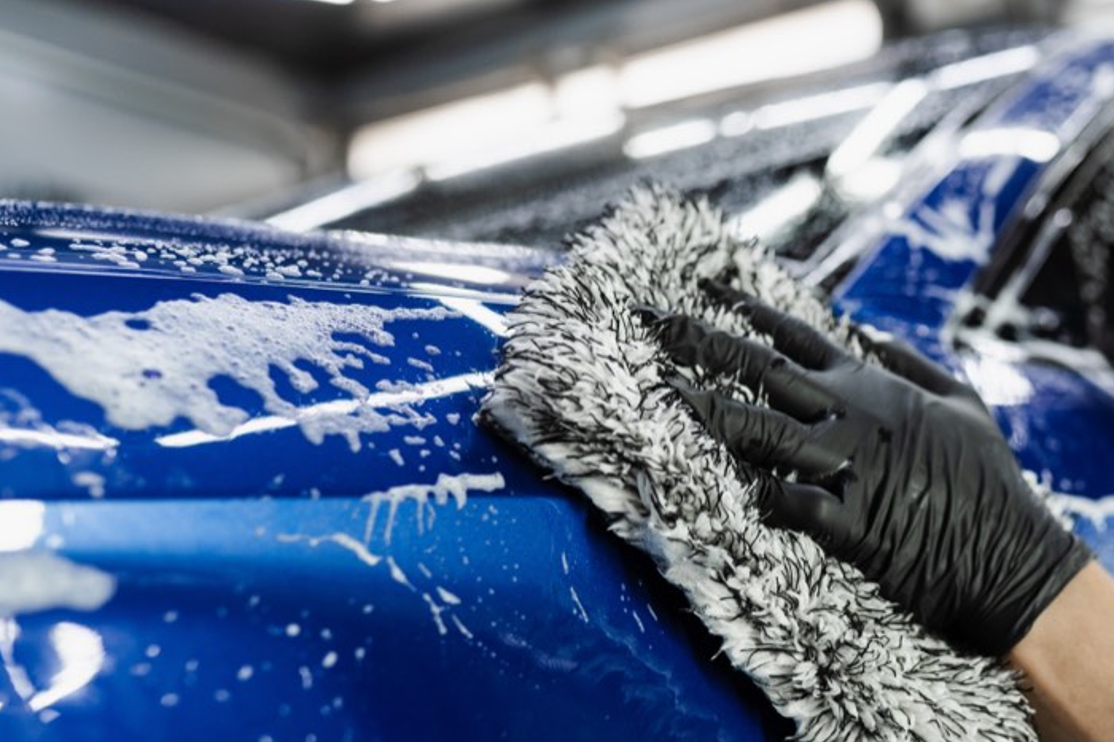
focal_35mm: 55
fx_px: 1701
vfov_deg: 24.6
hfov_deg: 35.7
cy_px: 440
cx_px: 786
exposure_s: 1/160
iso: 500
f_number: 2.5
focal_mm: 35
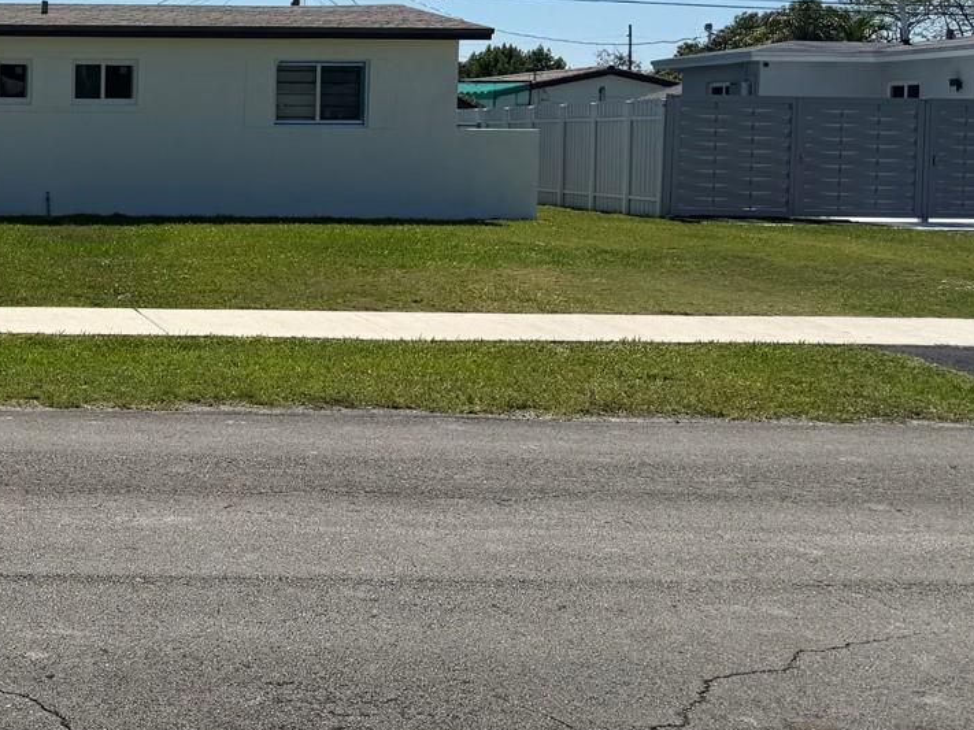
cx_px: -84
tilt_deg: -0.9
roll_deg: -0.5
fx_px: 1519
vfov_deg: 26.7
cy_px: 192
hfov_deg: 31.7
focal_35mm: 54
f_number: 1.78
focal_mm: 6.76
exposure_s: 1/8130
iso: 80
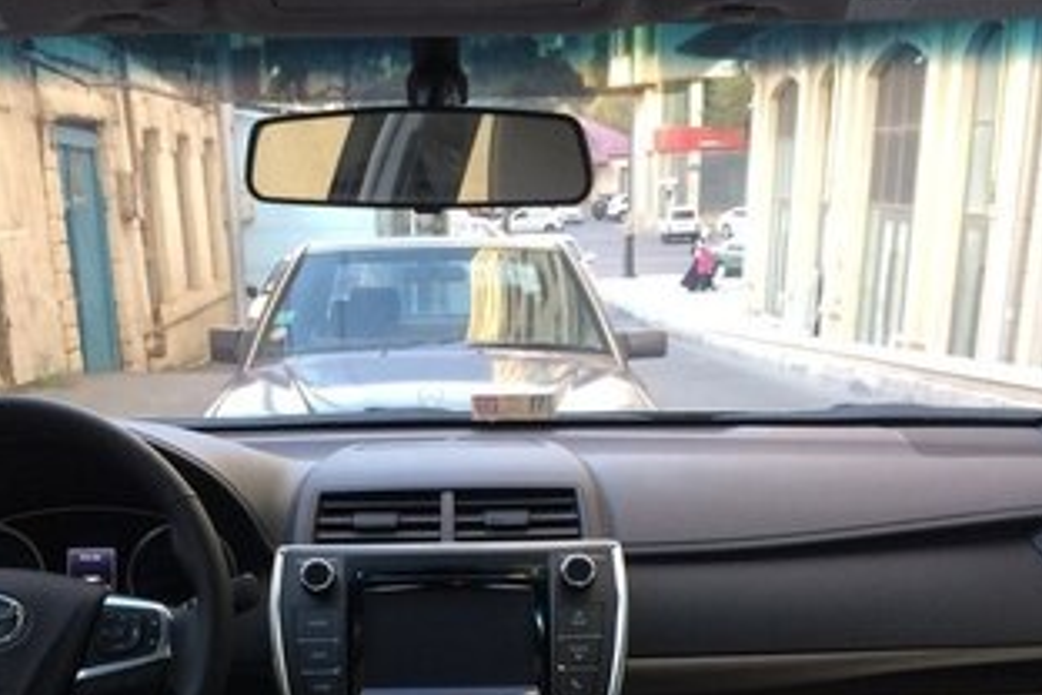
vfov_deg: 26.0
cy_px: 755
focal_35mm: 48
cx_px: 451
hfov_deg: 41.0
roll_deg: +1.1
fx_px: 1389
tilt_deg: -23.9
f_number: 2.2
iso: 50
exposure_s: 1/33
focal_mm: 4.15
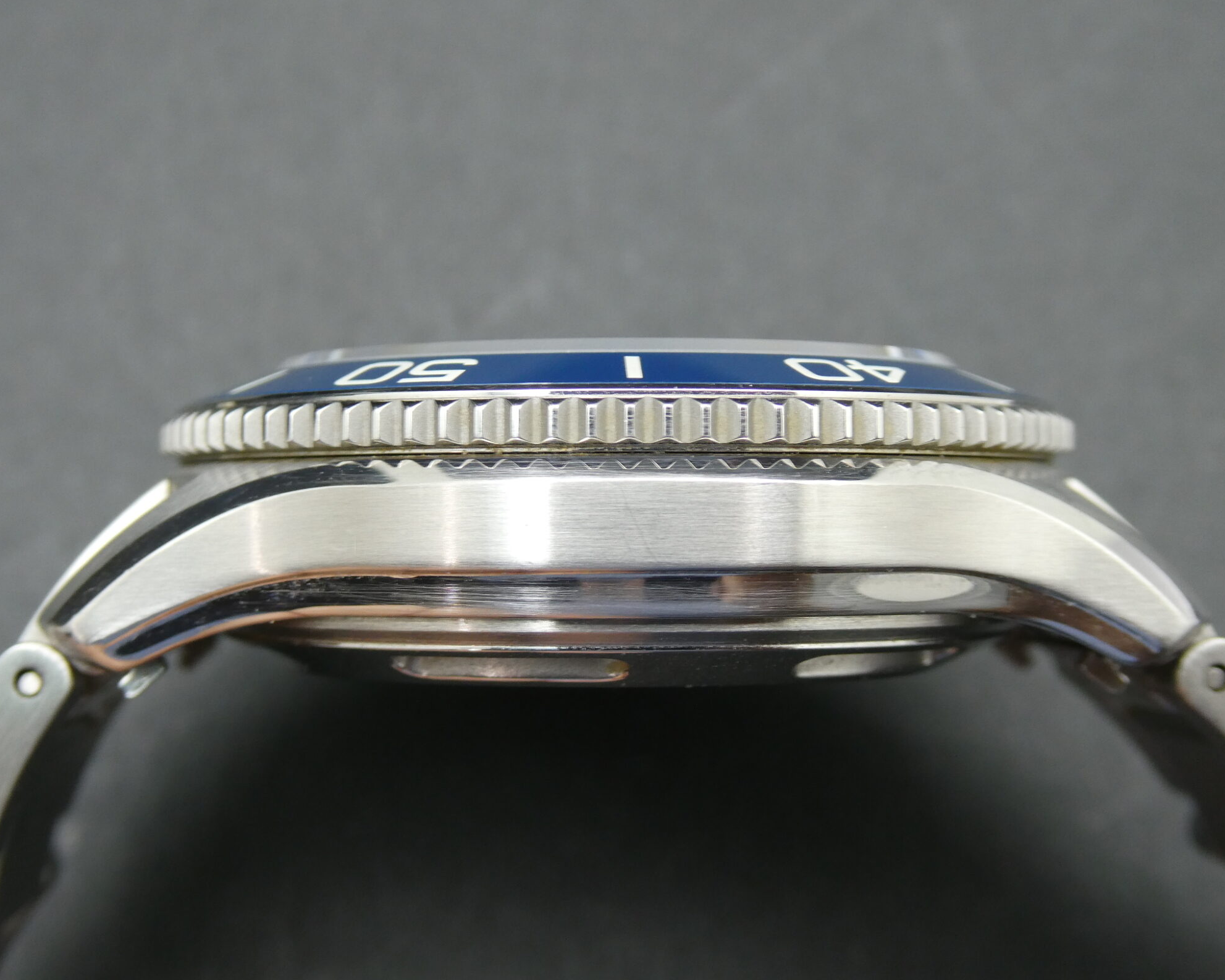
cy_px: 541
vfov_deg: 24.2
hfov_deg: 30.0
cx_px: 540
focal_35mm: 63
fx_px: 2284
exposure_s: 1/80
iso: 200
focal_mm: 9
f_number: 4.1
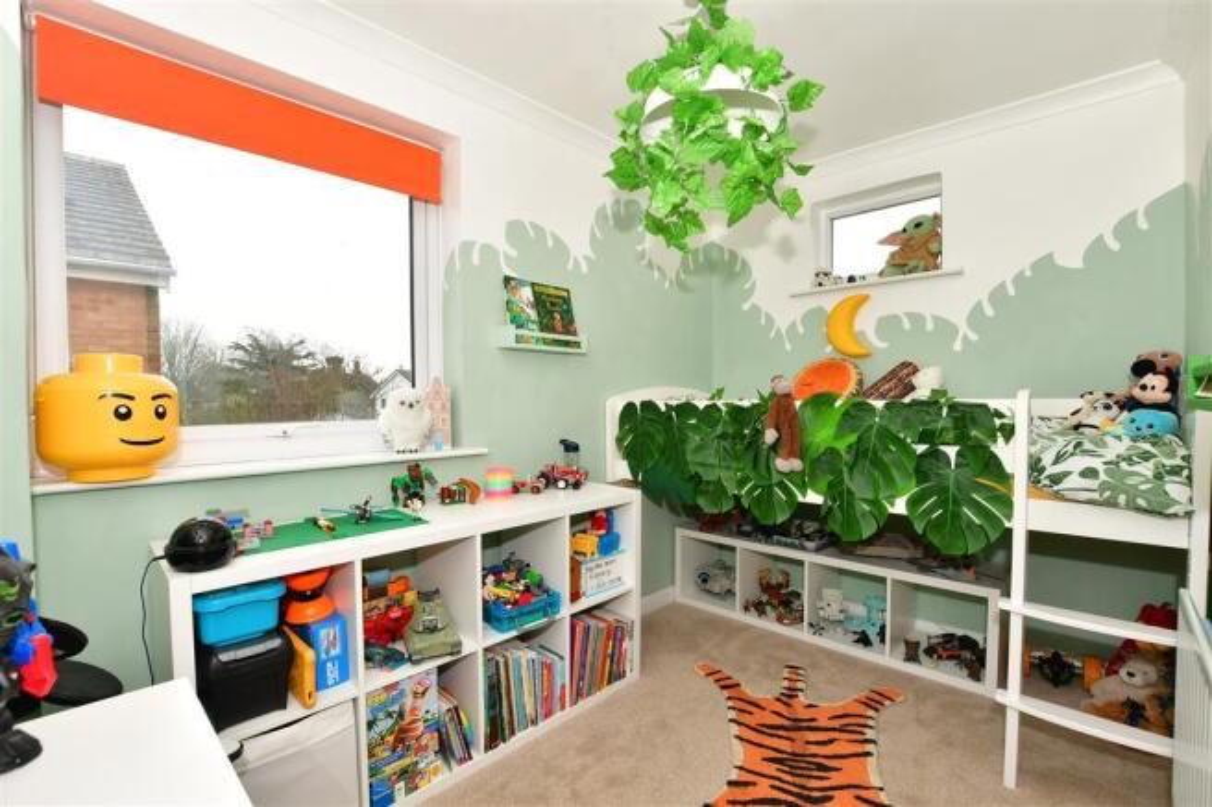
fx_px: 505
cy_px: 404
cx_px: 606
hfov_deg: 100.4
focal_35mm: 15
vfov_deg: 77.3
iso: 200
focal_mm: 10
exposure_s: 1/40
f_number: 8
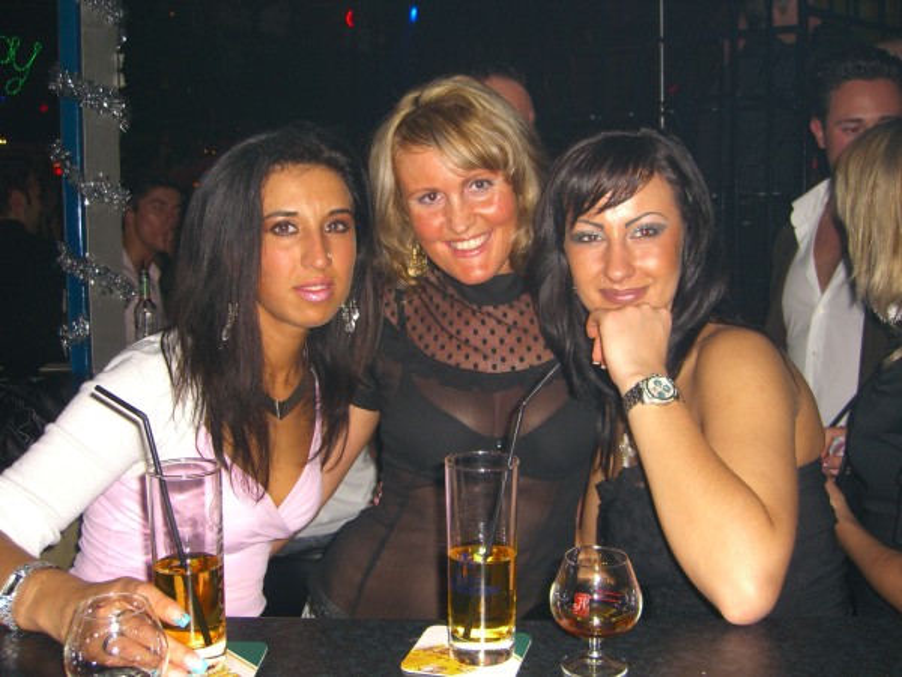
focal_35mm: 38
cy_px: 338
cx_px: 451
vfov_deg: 37.7
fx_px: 990
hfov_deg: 49.0
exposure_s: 1/60
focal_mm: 7.9
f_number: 2.8
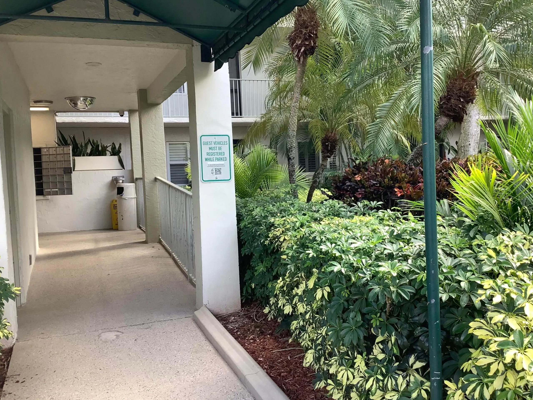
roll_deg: +1.3
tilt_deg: -2.7
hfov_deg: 52.6
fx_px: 539
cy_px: 199
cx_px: 280
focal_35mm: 35
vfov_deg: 40.7
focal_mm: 3.3
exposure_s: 1/120
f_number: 2.4
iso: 32
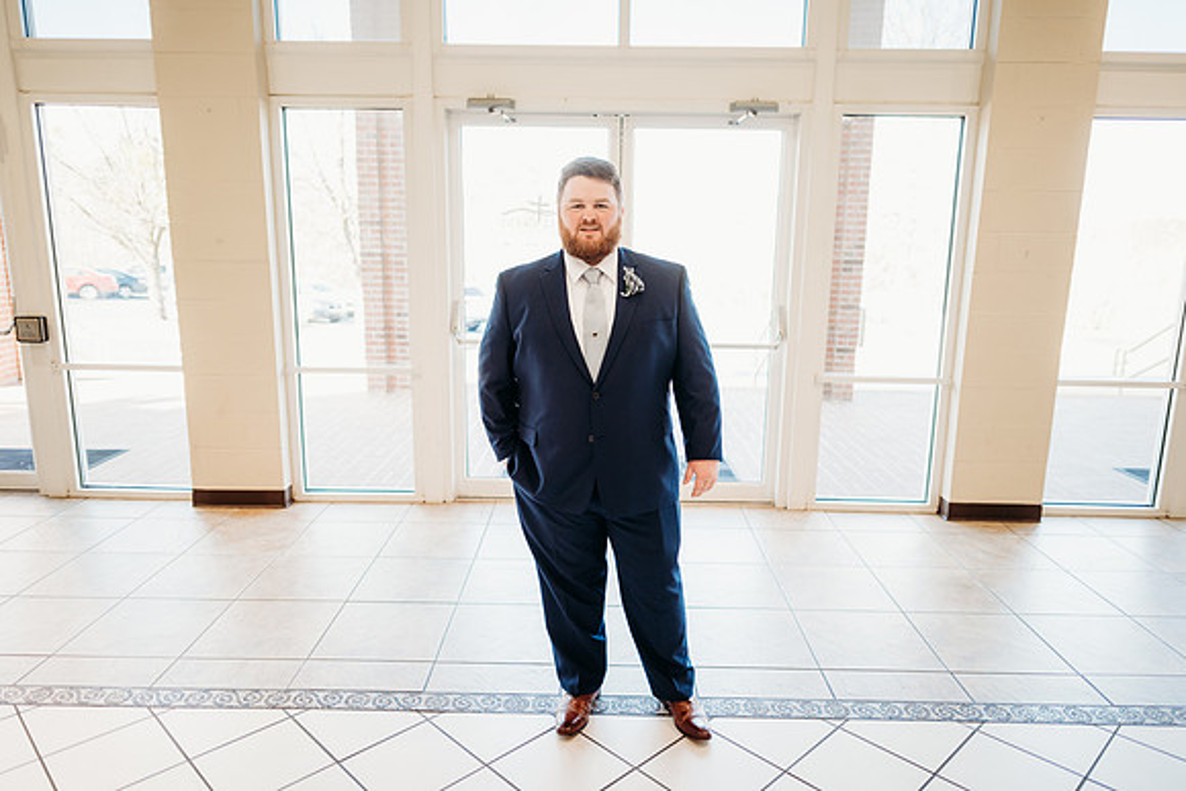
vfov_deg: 53.2
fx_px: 791
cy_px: 396
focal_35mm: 24
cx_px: 593
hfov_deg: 73.7
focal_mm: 24
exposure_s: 1/160
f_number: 1.8
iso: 320
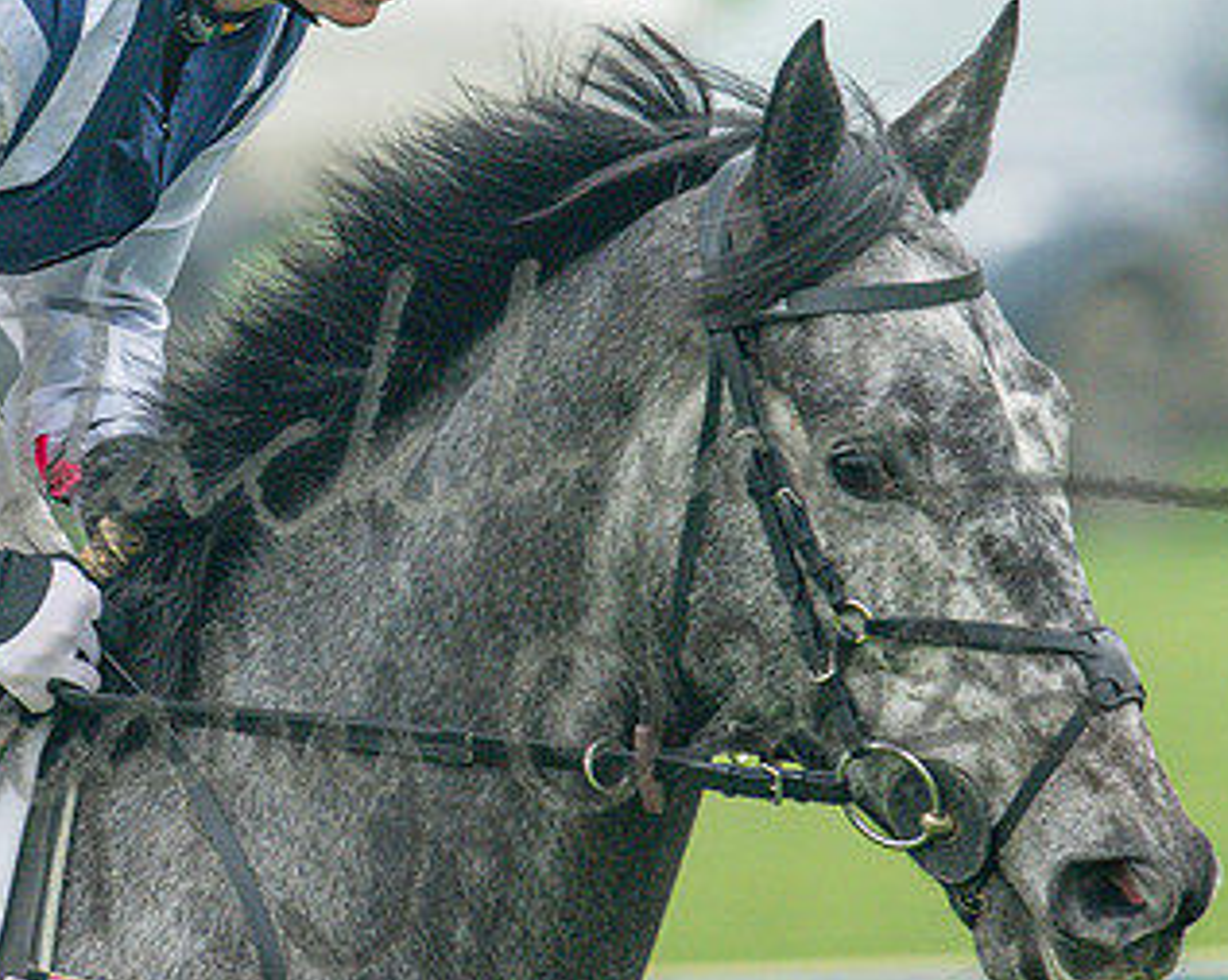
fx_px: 48692
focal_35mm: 1341
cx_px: 93
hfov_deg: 1.4
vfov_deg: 1.2
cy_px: 209
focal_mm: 400
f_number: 5
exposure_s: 1/400
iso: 400
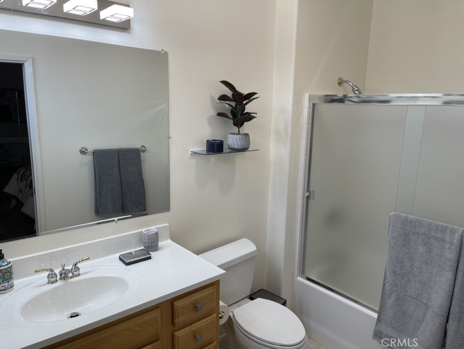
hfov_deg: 67.3
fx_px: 349
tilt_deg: -12.0
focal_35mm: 26
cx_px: 232
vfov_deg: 53.1
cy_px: 174
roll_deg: -1.1
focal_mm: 5.1
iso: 40
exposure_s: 1/120
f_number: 1.6
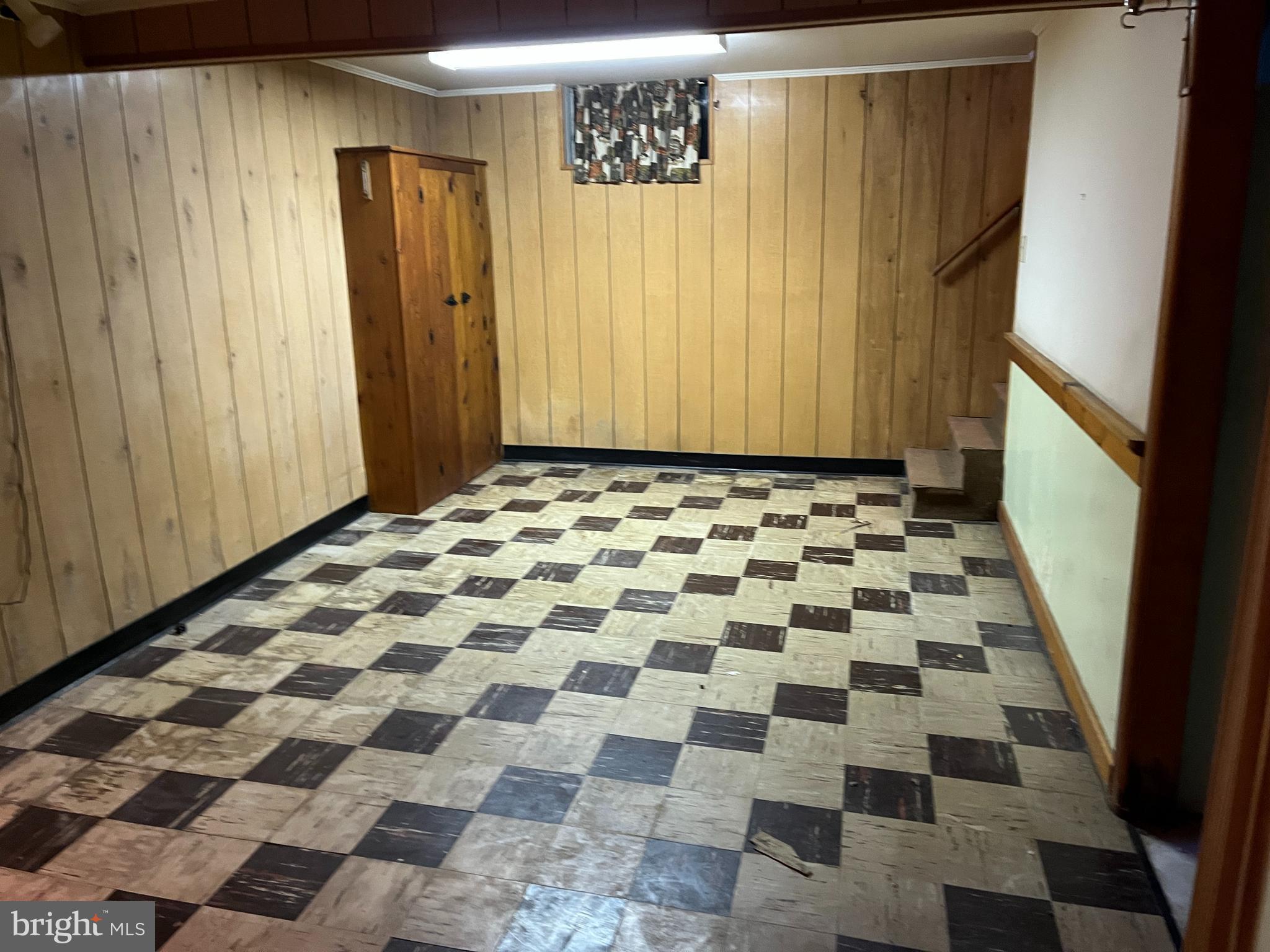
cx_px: 635
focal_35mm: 26
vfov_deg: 53.1
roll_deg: +2.3
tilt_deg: -13.8
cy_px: 476
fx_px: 954
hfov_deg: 67.3
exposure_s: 1/30
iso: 500
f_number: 1.6
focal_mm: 5.1
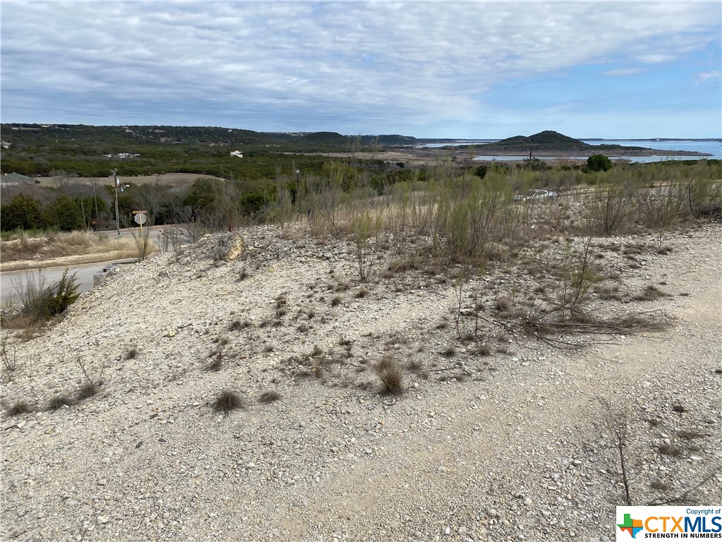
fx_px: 542
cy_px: 271
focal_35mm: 26
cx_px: 361
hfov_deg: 67.3
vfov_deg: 53.1
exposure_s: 1/3401
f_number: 1.8
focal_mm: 4.25
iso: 32
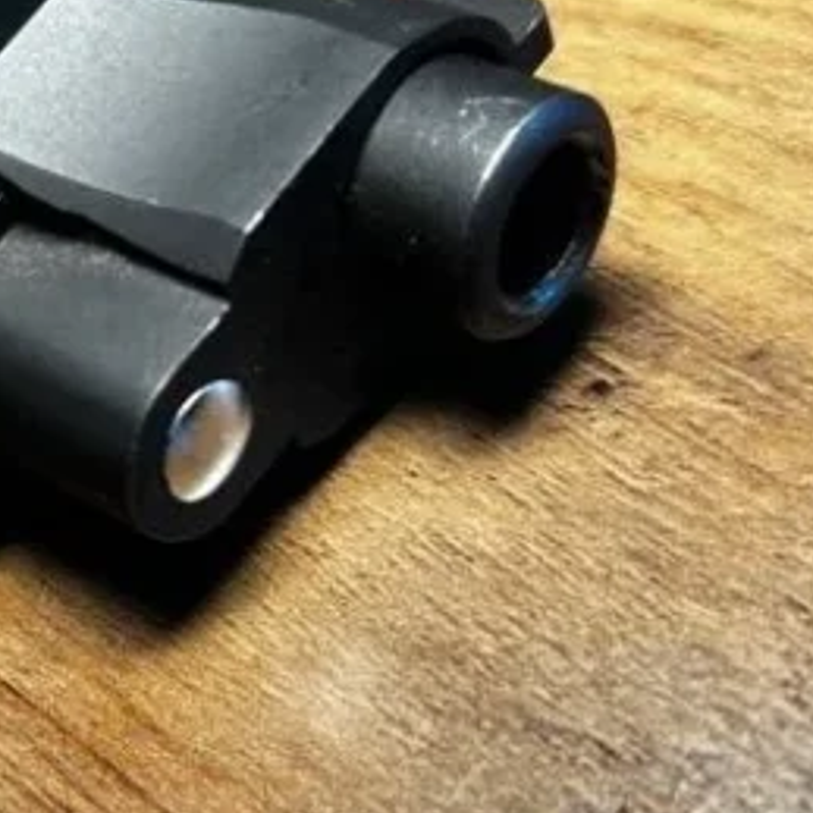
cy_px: 405
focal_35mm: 71
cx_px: 19
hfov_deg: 23.4
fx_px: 1887
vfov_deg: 24.3
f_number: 1.6
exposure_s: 1/60
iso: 80
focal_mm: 5.96
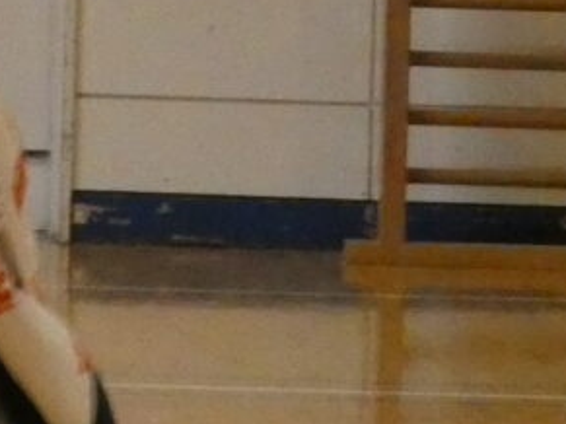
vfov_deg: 2.0
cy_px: -346
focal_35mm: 743
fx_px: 12144
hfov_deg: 2.7
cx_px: -175
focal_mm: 21.5
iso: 1000
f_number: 5.1
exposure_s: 1/80
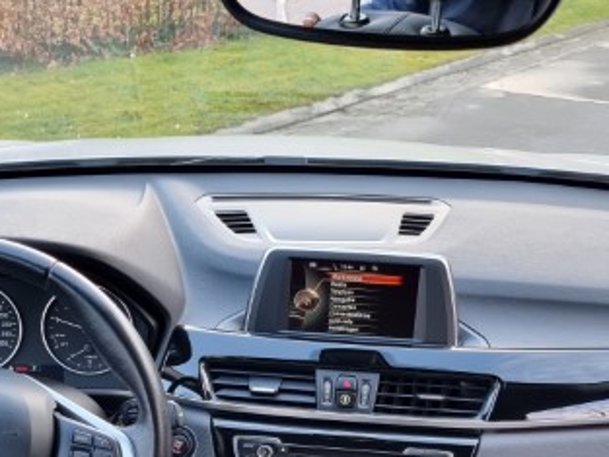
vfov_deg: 27.9
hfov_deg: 38.9
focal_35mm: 49
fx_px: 862
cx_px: 298
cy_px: 459
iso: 200
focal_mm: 6.7
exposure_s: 1/120
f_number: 1.8
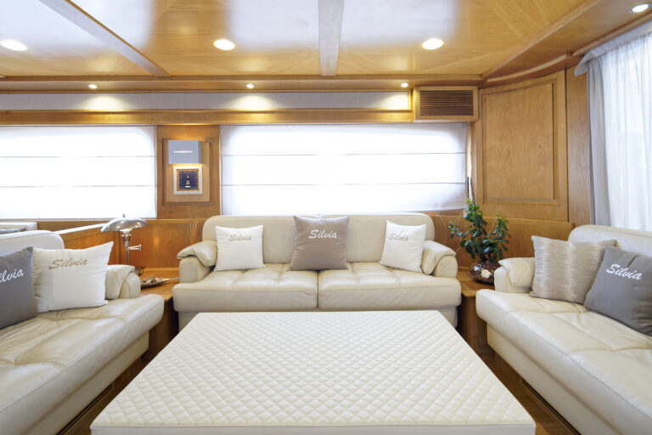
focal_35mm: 17
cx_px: 326
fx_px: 308
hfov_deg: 93.3
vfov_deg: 70.4
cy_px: 218
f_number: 9
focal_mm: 17
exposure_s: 1/6
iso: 800
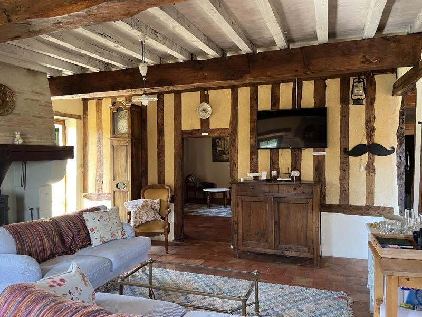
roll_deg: +0.8
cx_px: 211
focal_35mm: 26
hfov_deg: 67.3
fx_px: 317
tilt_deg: -0.2
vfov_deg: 53.1
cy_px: 158
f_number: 1.6
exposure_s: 1/60
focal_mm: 5.1
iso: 200
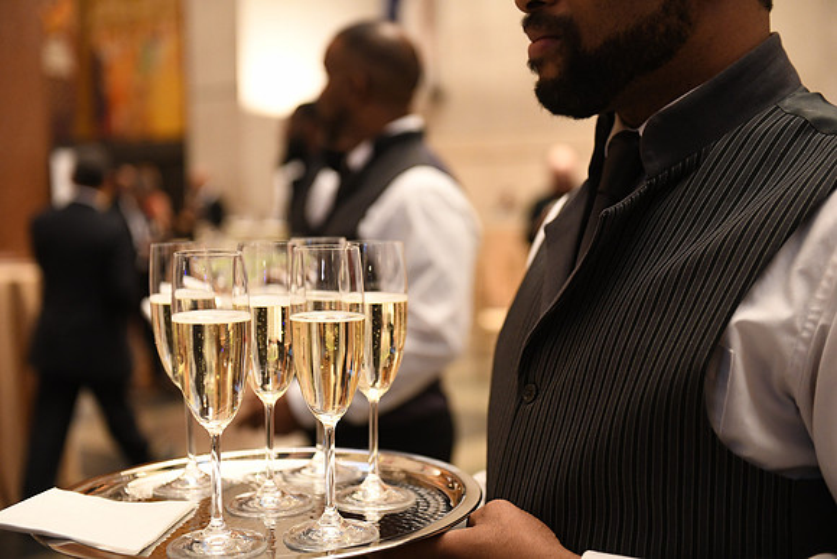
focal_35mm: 50
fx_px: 1163
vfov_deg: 27.0
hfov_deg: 39.6
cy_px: 280
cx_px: 418
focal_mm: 50
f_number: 2.8
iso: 4000
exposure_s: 1/80
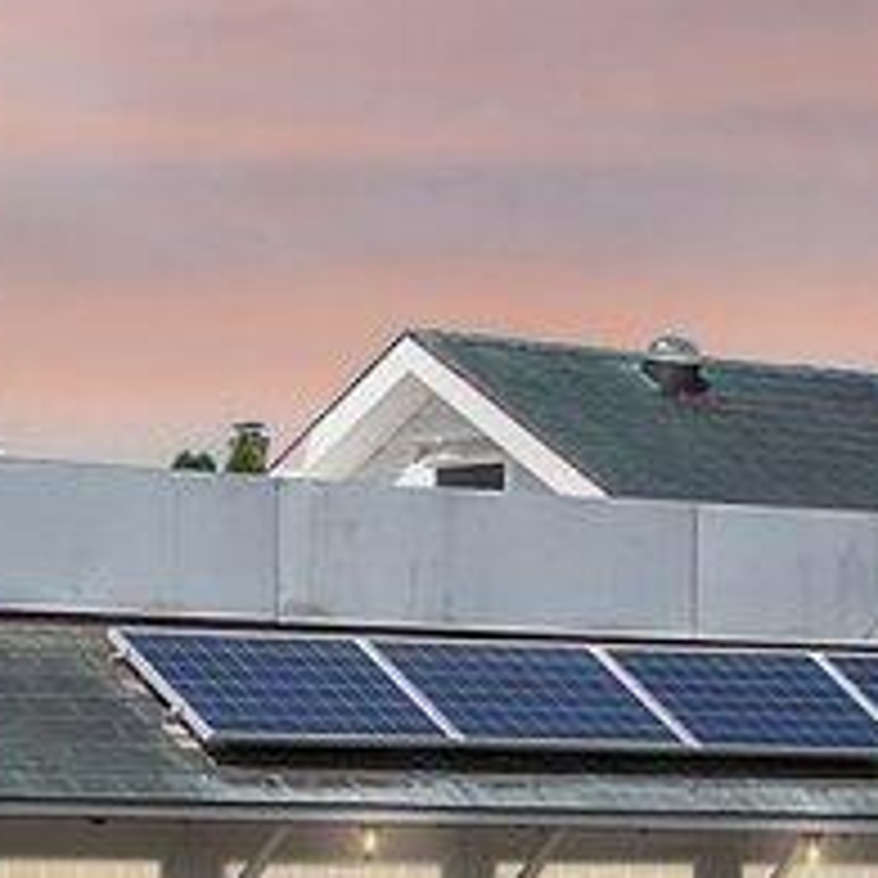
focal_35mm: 196
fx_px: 5624
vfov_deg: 8.9
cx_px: -140
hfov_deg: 8.8
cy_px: 831
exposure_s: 1/1500
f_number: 2.8
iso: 100
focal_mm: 8.38
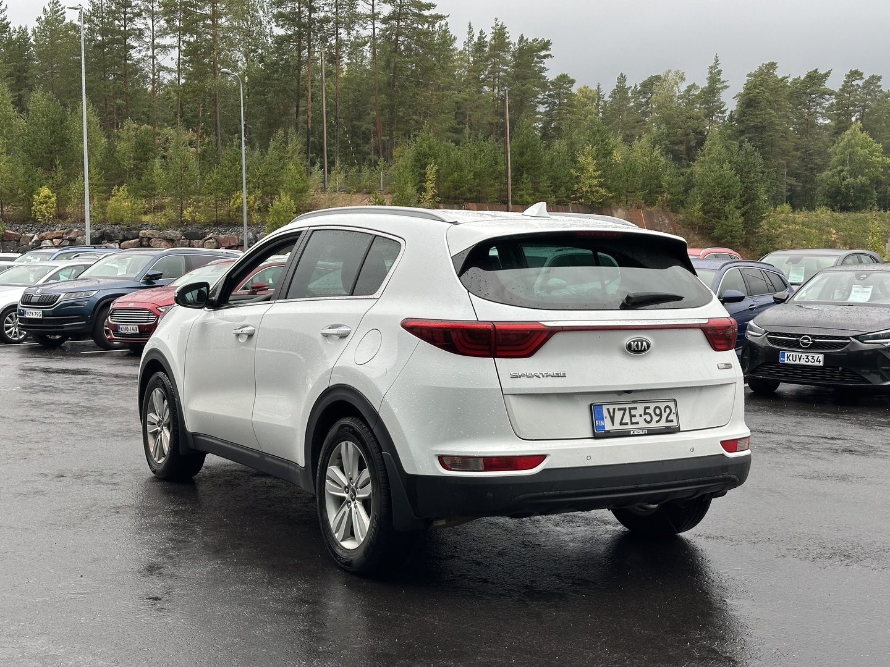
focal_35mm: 48
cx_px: 445
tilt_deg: -3.8
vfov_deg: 30.3
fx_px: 1234
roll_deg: +0.5
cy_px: 334
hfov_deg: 39.7
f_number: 1.78
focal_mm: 6.86
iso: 50
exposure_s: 1/236
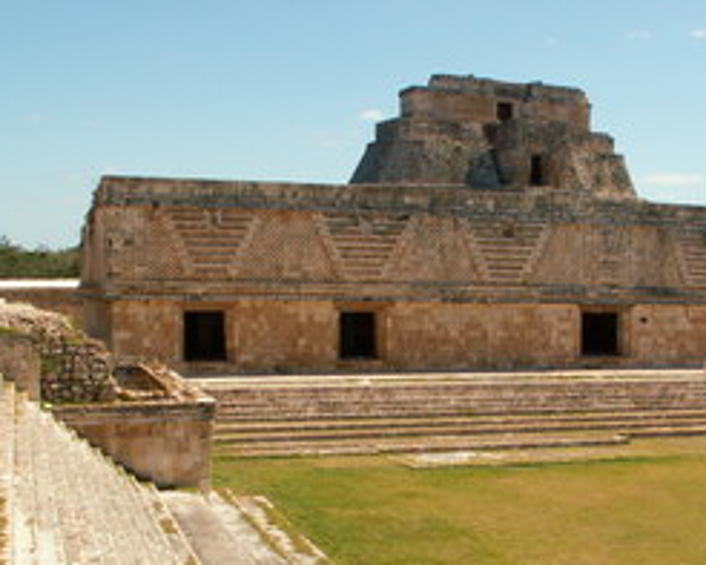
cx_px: 481
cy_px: 402
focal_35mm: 54
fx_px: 1129
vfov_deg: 27.8
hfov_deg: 34.4
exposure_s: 1/200
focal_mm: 5.86
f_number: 7.1
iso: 50
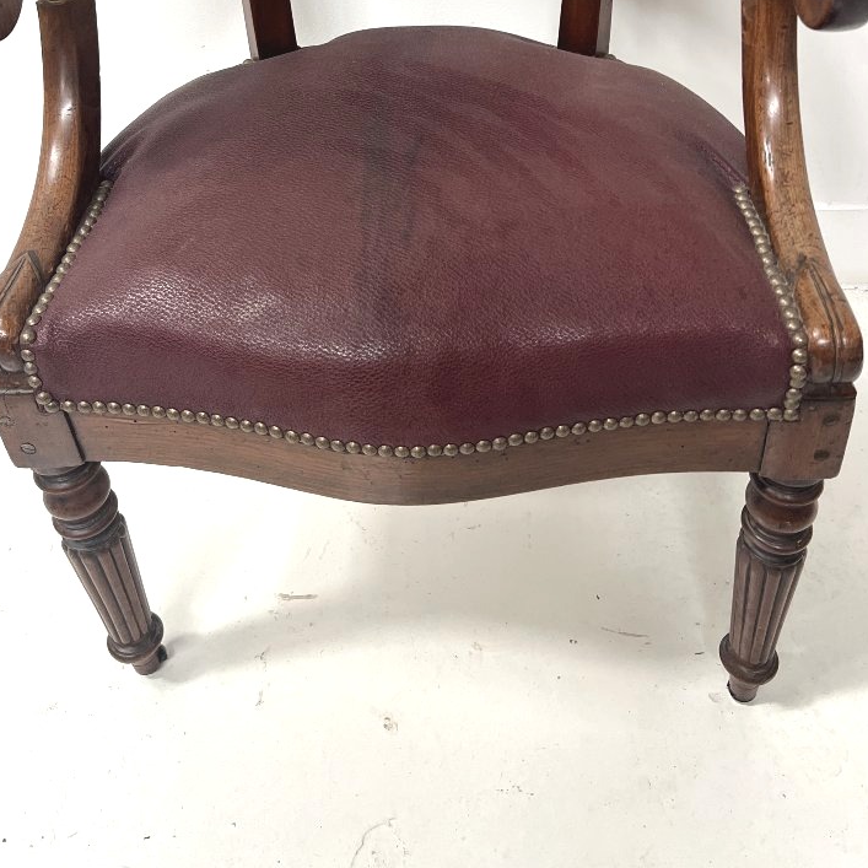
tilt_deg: -33.6
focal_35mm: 39
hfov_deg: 42.8
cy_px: 141
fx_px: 1106
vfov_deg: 40.6
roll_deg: +5.6
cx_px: 404
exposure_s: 1/64
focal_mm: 5.7
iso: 125
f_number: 1.5
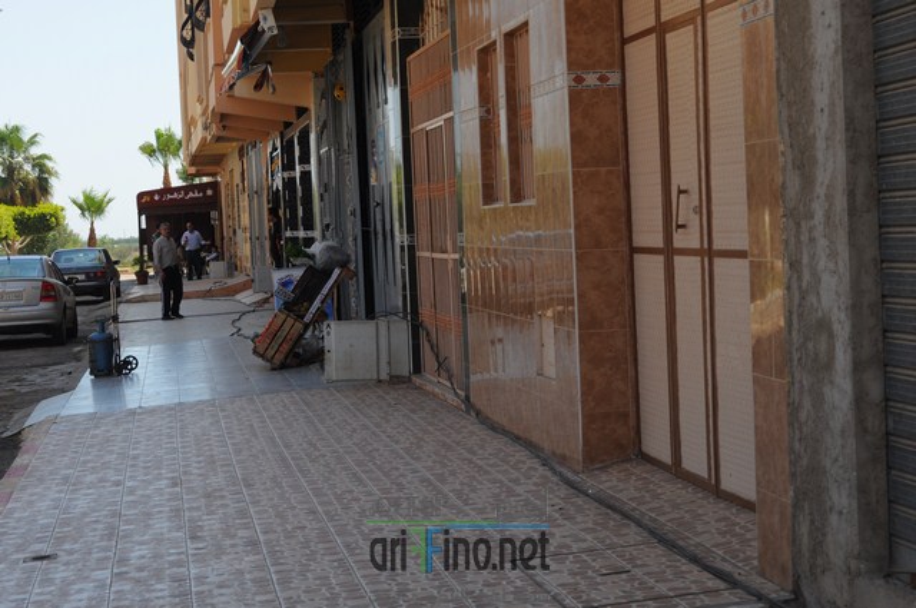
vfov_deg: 18.1
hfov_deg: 27.0
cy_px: 304
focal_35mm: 75
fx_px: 1906
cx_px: 458
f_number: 11
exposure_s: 1/200
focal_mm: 50
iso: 200
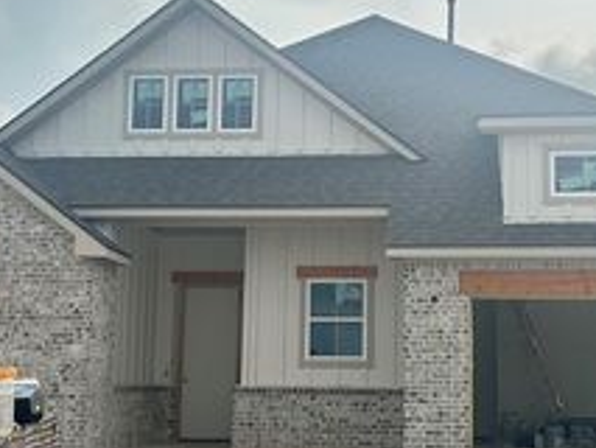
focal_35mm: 61
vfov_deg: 24.0
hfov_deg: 31.6
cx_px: 353
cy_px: 256
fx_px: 1051
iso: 50
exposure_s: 1/4444
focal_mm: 5.7
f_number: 1.5
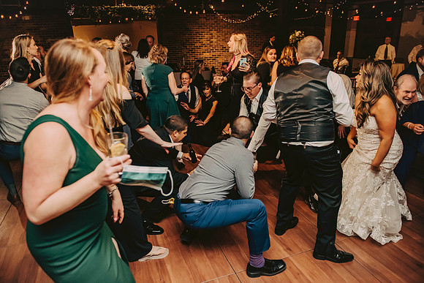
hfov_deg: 73.7
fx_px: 283
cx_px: 212
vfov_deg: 53.2
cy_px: 142
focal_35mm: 24
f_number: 3.2
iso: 2000
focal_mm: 24
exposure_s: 1/200
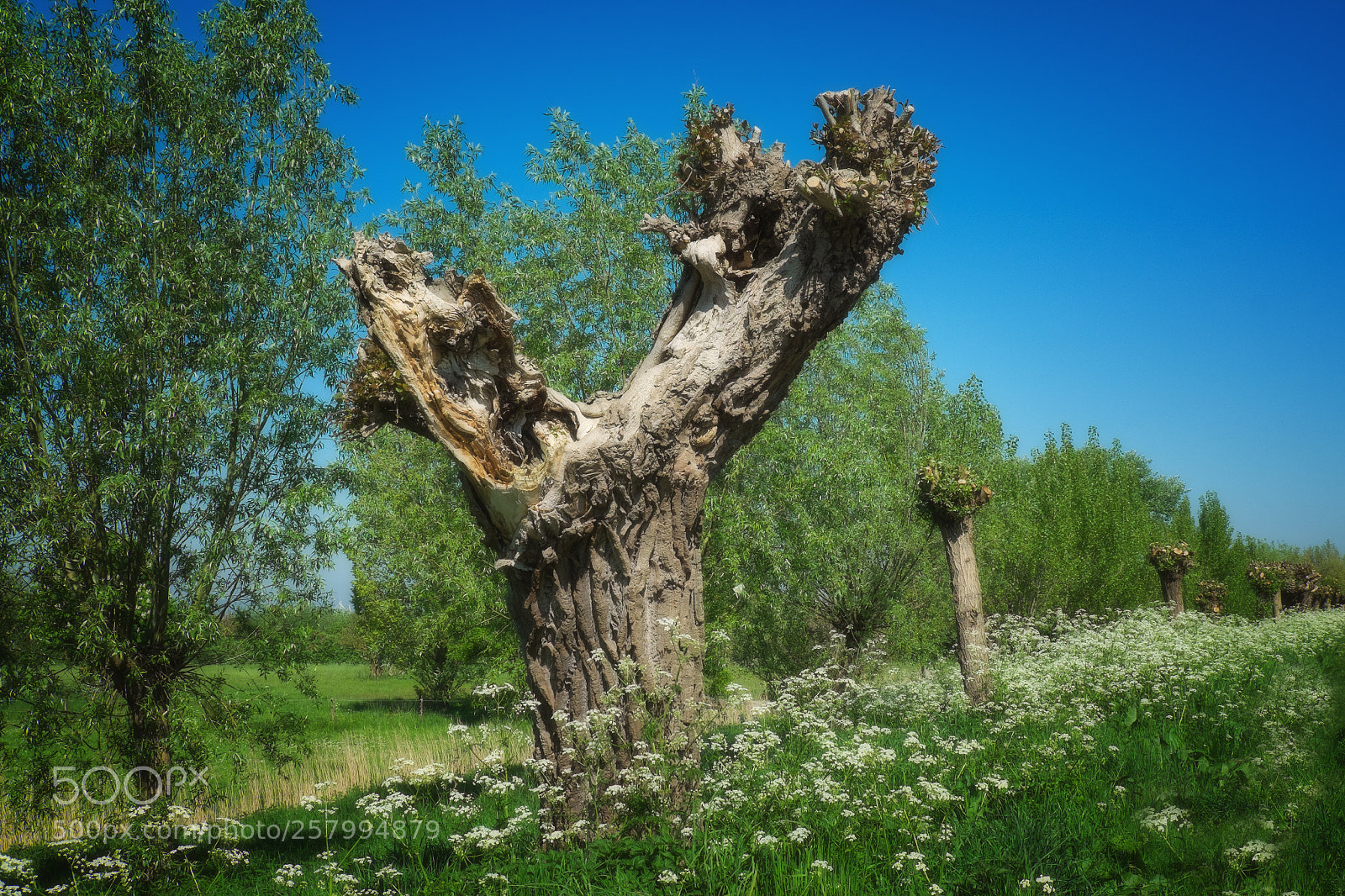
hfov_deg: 48.5
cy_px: 448
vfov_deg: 33.4
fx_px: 1494
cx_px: 672
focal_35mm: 40
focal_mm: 26.5
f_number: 11
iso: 200
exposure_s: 1/450
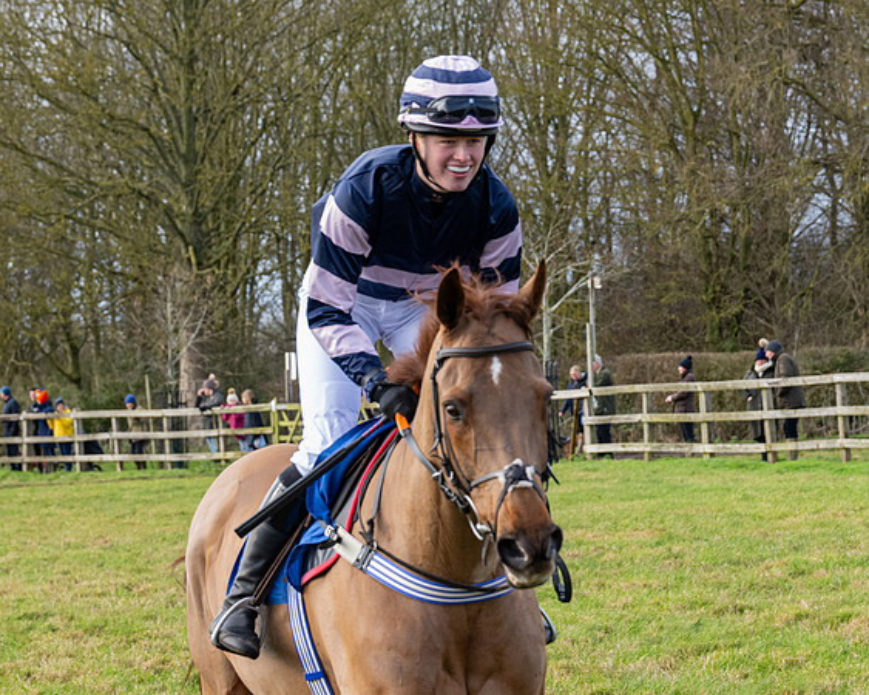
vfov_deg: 10.1
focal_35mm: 152
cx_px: 489
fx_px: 3914
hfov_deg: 12.7
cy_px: 390
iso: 800
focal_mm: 70
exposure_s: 1/800
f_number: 5
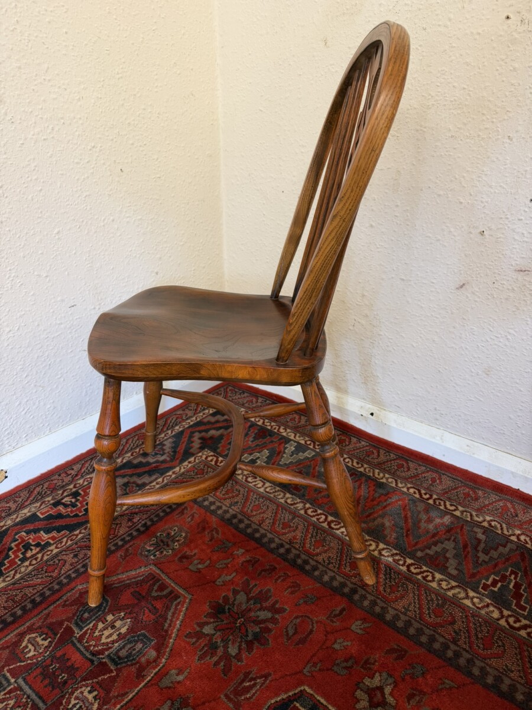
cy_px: 355
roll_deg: -0.7
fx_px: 492
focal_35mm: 24
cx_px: 266
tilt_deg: -24.0
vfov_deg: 71.6
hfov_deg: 56.8
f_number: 1.78
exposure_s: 1/50
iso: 100
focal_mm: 6.76
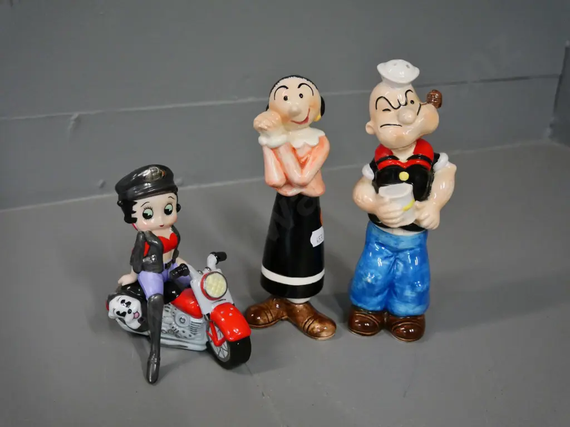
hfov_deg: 46.8
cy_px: 214
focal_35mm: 40
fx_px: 659
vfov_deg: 36.0
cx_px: 285
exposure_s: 1/160
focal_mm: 20
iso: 3200
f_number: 4.1
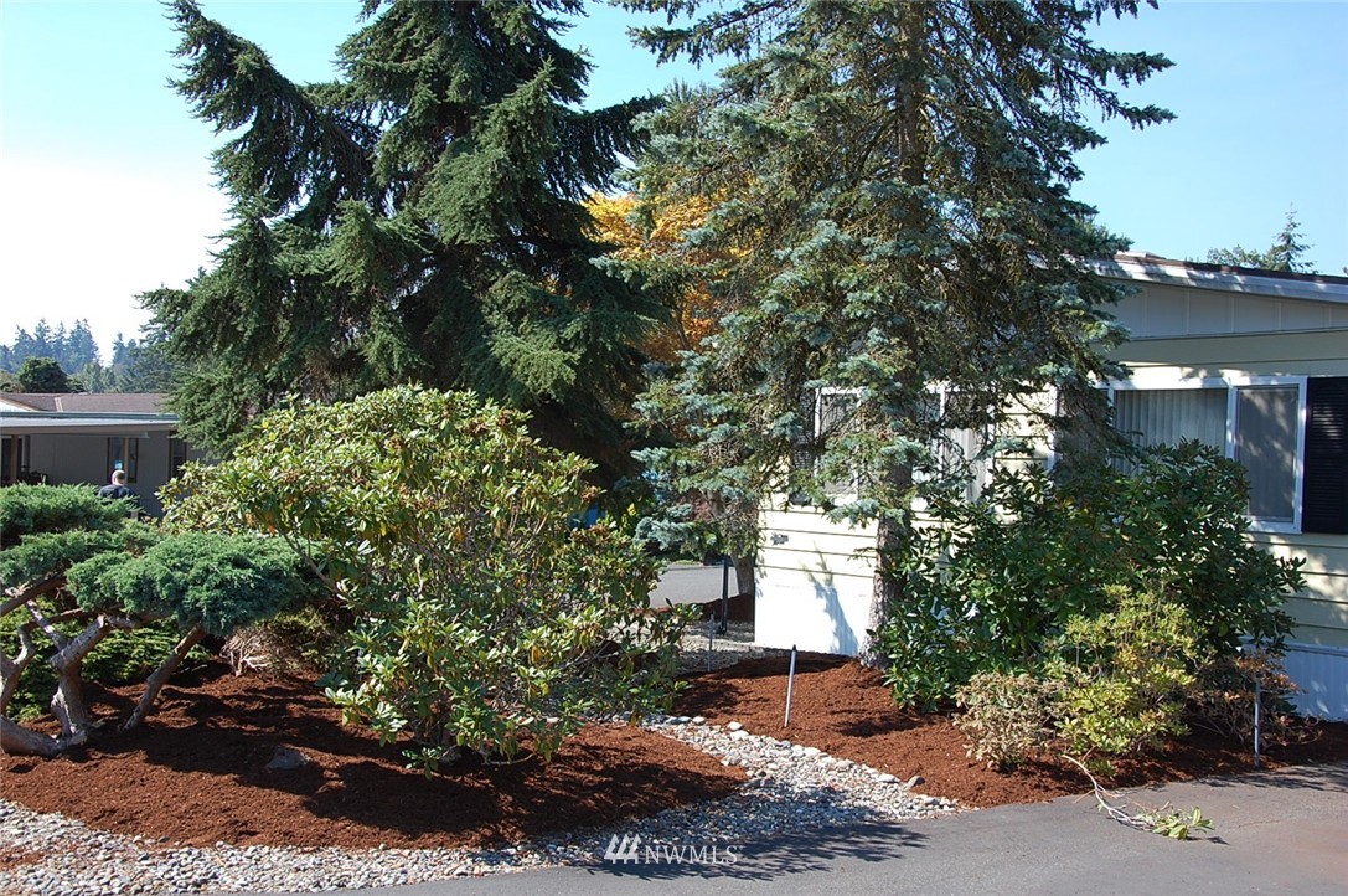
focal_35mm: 42
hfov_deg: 46.4
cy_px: 448
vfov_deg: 31.8
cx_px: 674
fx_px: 1571
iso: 200
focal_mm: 28
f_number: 7.1
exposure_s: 1/200
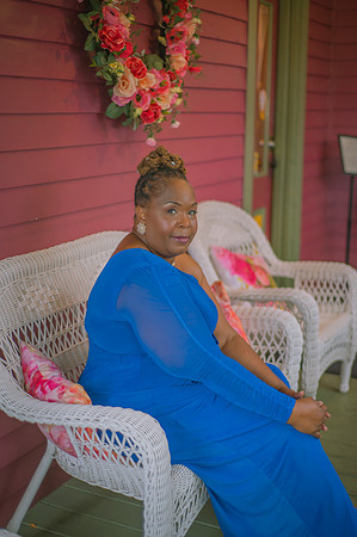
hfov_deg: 26.9
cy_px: 268
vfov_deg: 39.6
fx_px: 745
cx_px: 178
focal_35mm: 50
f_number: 2
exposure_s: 1/250
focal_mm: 50
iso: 800
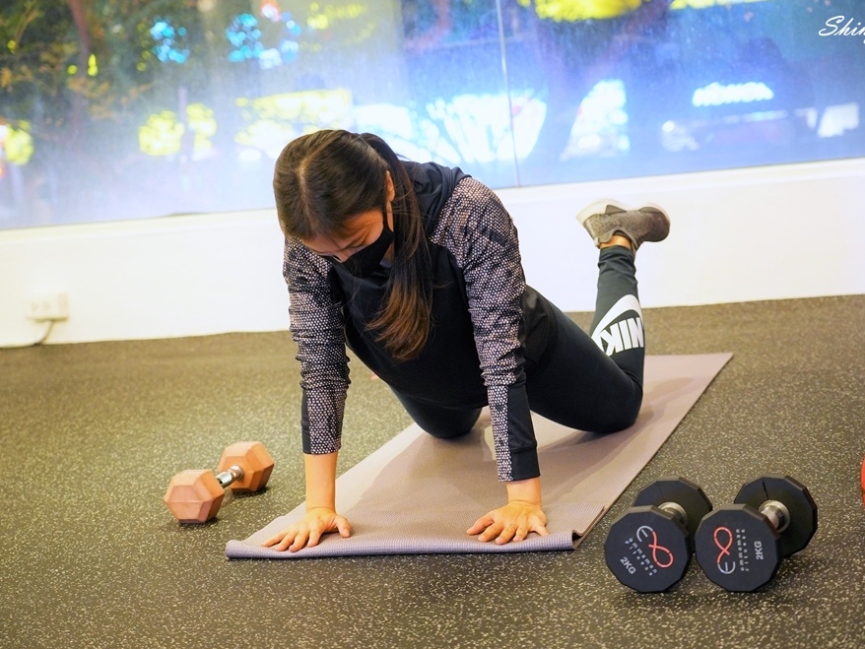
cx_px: 470
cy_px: 326
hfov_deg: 28.1
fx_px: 1725
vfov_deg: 21.3
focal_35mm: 69
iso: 1600
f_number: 4
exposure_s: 1/50
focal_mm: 63
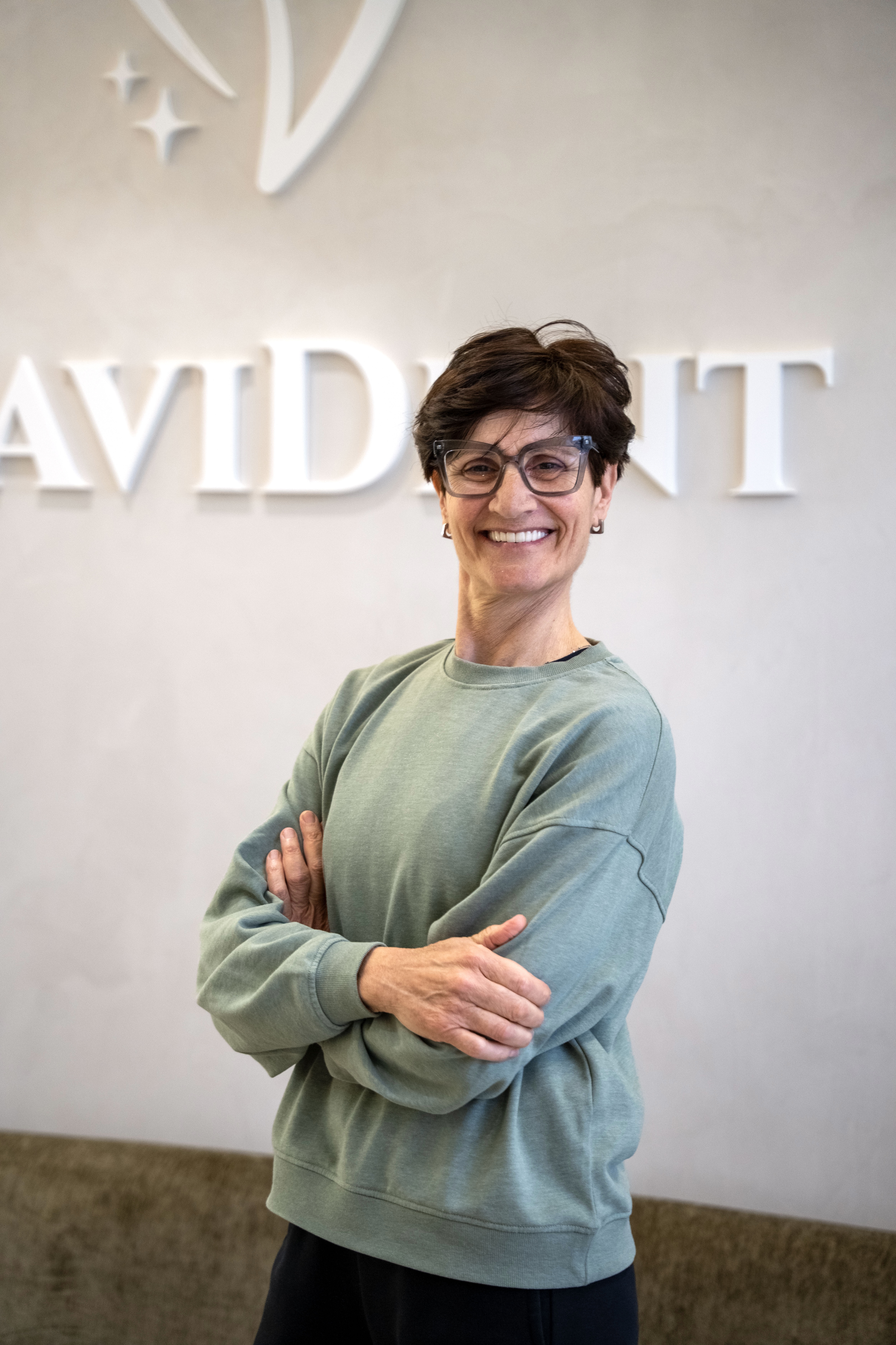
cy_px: 672
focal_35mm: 70
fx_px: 2613
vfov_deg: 28.8
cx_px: 448
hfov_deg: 19.5
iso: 2500
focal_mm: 70
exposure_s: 1/125
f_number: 2.8
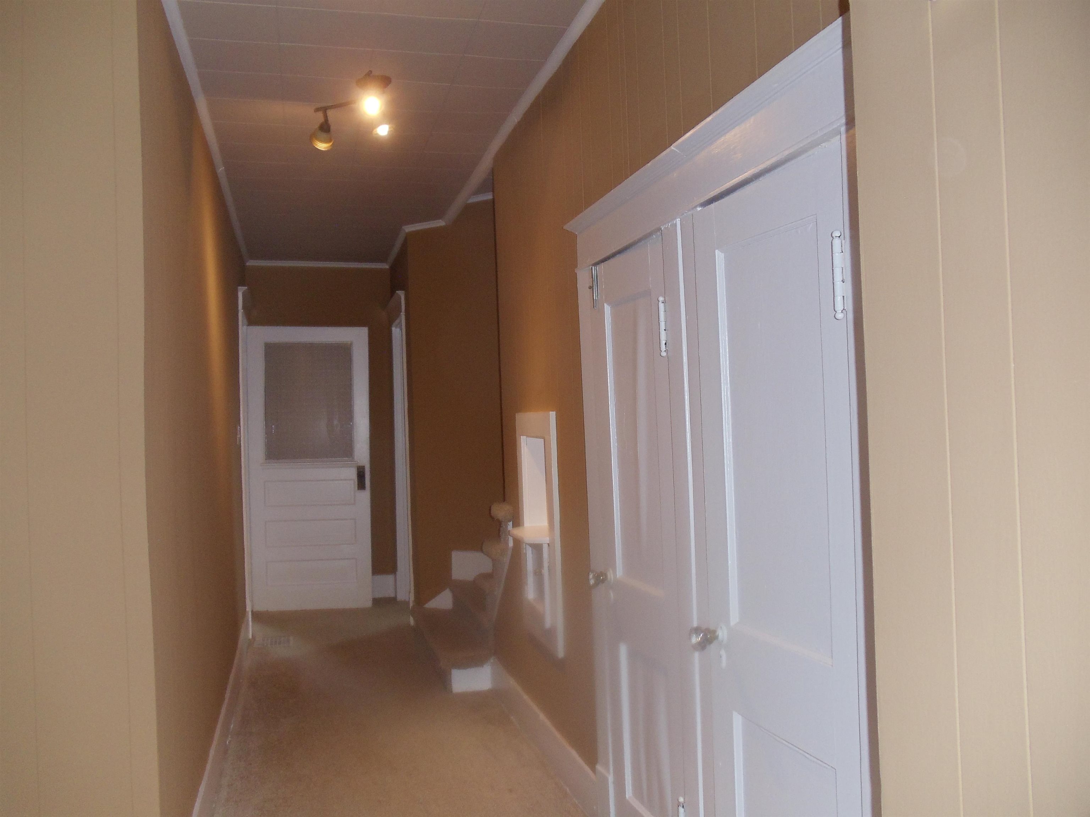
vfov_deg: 32.9
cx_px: 545
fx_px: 1385
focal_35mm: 44
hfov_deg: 42.9
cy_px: 408
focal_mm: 6
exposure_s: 1/30
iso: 200
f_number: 3.5
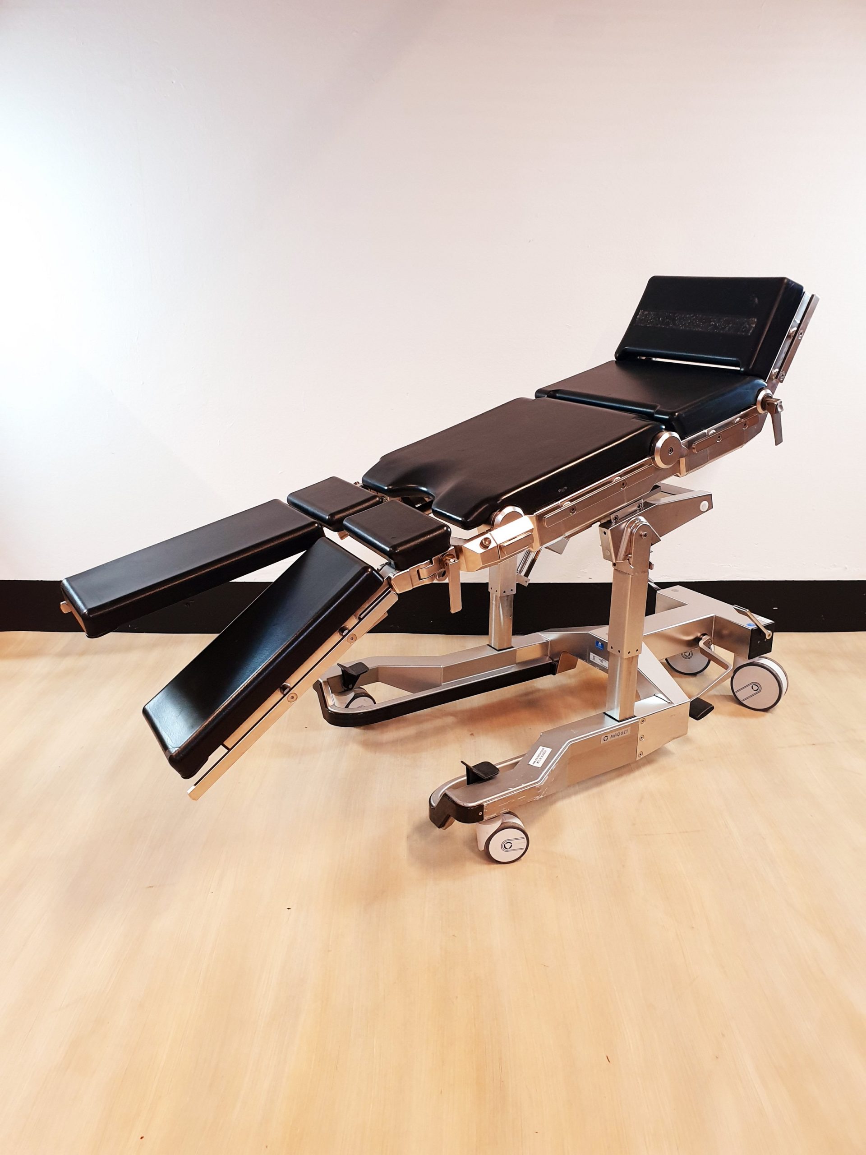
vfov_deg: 67.3
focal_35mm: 26
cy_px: 578
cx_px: 433
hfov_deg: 53.1
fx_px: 867
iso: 160
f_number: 2.4
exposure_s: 1/50
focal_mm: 4.3
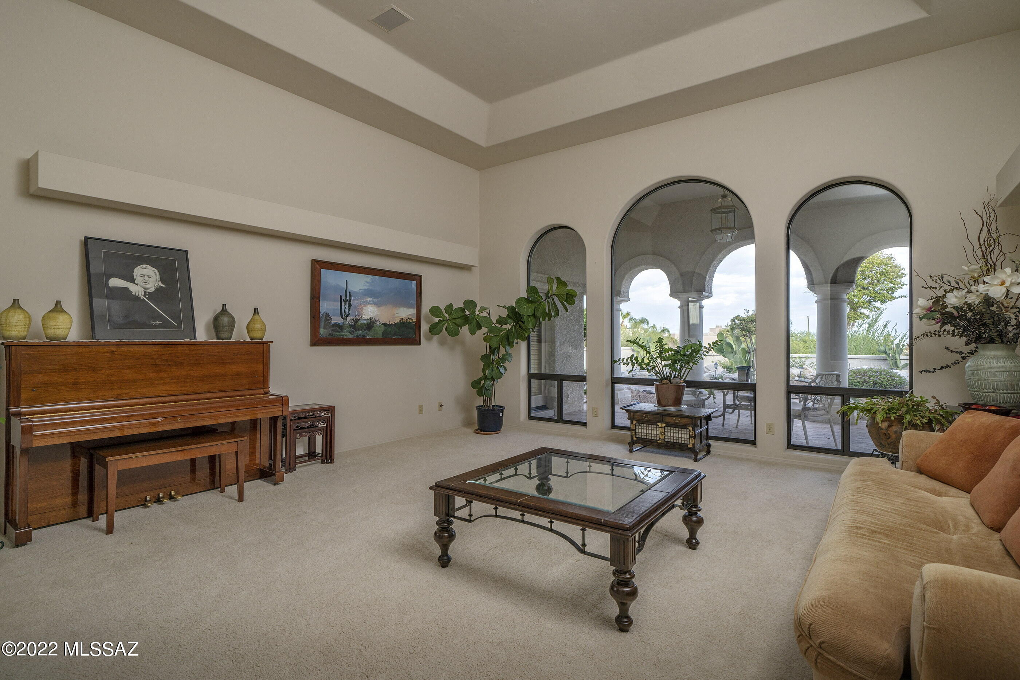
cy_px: 340
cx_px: 510
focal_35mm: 15
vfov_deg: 77.3
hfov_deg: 100.4
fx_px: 425
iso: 200
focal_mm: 15
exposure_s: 1/60
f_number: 7.1
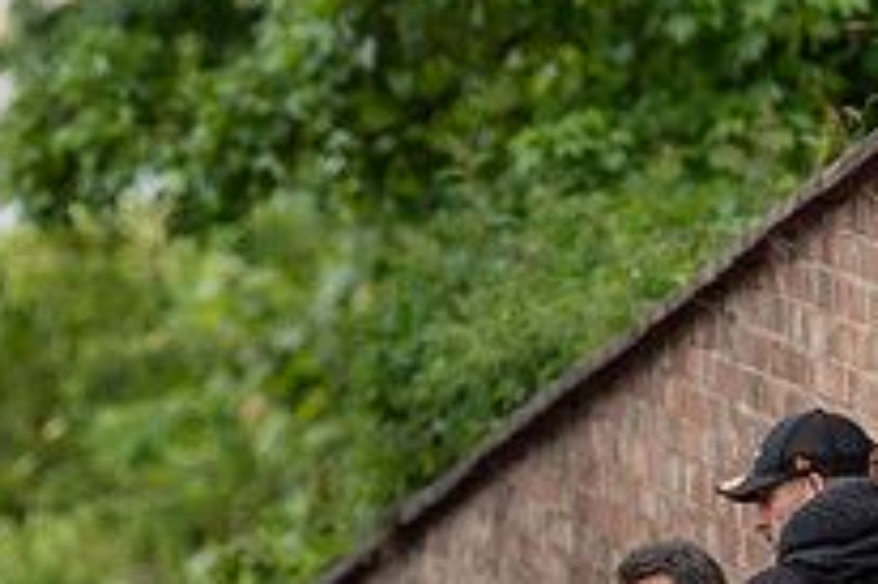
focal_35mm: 564
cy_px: 765
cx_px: -251
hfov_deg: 3.6
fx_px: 13744
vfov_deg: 2.4
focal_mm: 200
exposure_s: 1/1000
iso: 500
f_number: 4
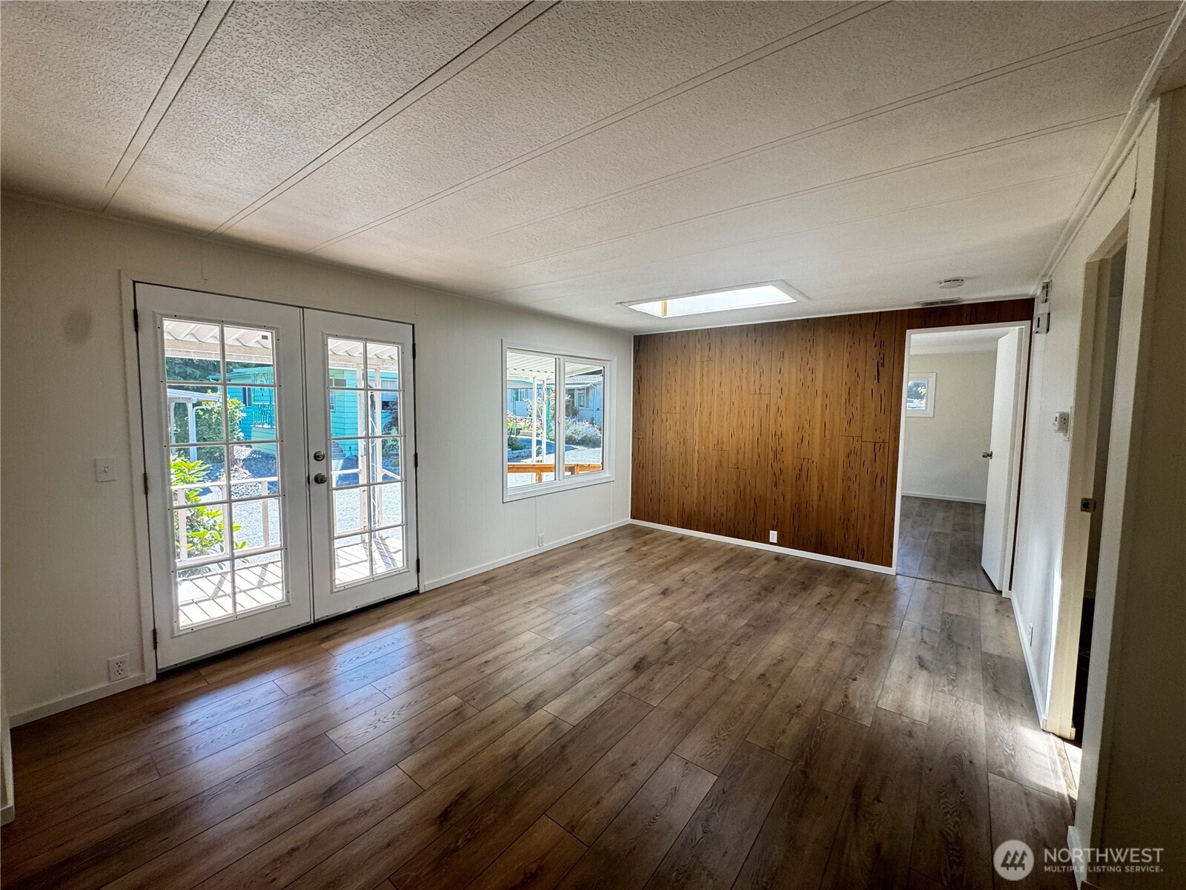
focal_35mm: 14
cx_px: 593
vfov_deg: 85.7
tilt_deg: -4.3
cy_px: 445
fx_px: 480
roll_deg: -0.6
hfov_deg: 102.1
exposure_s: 1/120
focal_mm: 2.22
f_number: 2.2
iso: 100
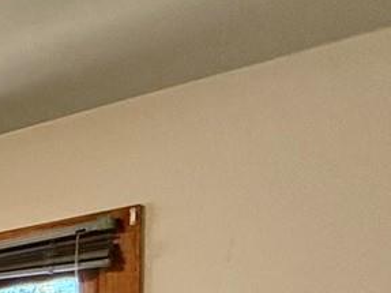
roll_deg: -1.4
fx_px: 881
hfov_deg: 14.8
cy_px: 500
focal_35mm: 78
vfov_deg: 16.4
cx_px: -557
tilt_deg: +0.0
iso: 320
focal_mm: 2.22
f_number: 2.2
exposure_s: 1/120
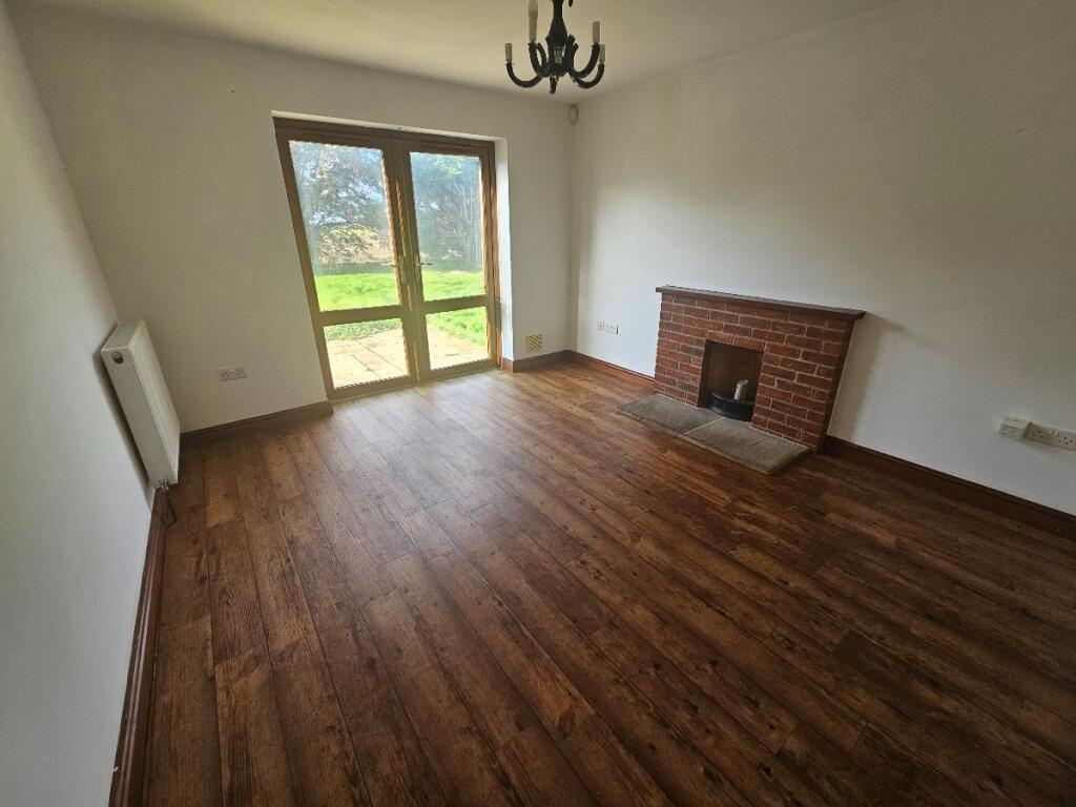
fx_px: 404
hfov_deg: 106.2
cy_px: 404
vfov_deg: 89.9
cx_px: 538
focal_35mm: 13
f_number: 2.2
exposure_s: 1/100
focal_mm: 2.2
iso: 80
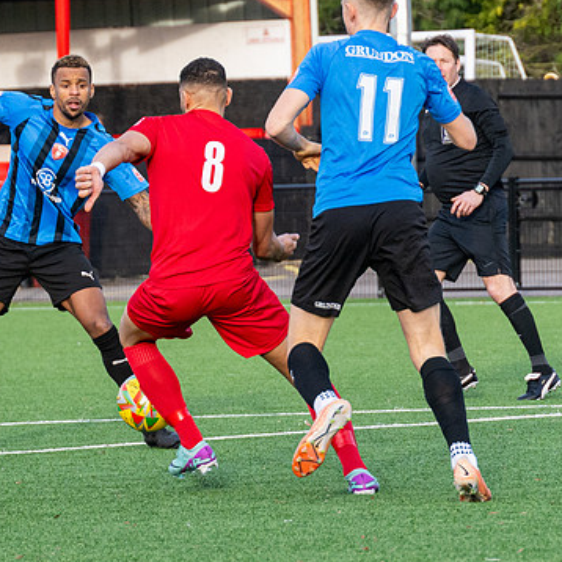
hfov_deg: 4.3
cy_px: 388
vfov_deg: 4.3
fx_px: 7457
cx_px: 558
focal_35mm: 406
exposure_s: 1/1250
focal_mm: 115
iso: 400
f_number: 4
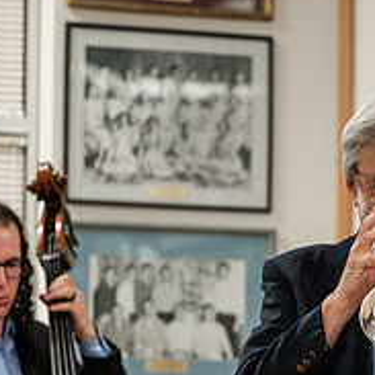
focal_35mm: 278
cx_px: 432
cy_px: 368
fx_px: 3407
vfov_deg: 6.3
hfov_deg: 6.3
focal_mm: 103
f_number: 2.8
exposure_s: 1/200
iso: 1600
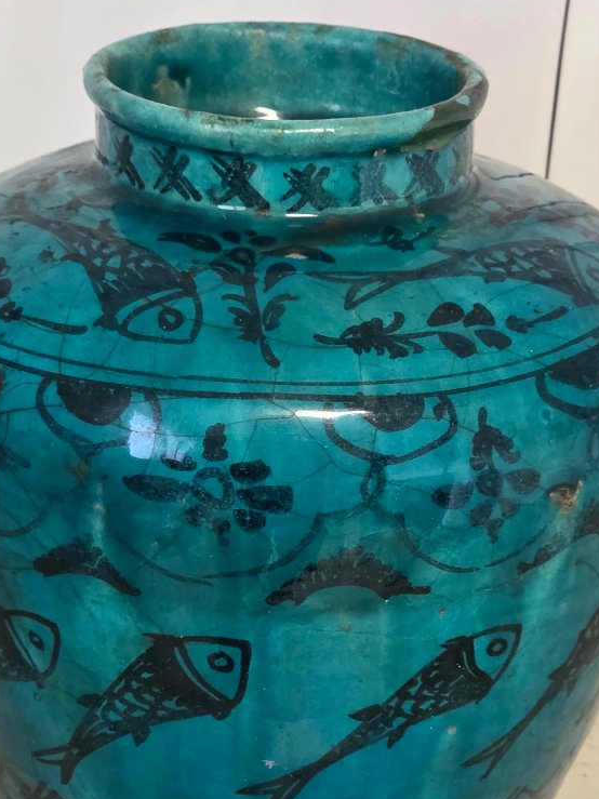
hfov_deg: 13.2
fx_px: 2585
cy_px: 518
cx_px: 303
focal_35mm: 112
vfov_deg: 17.5
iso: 250
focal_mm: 7.9
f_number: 2.4
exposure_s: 1/33.3
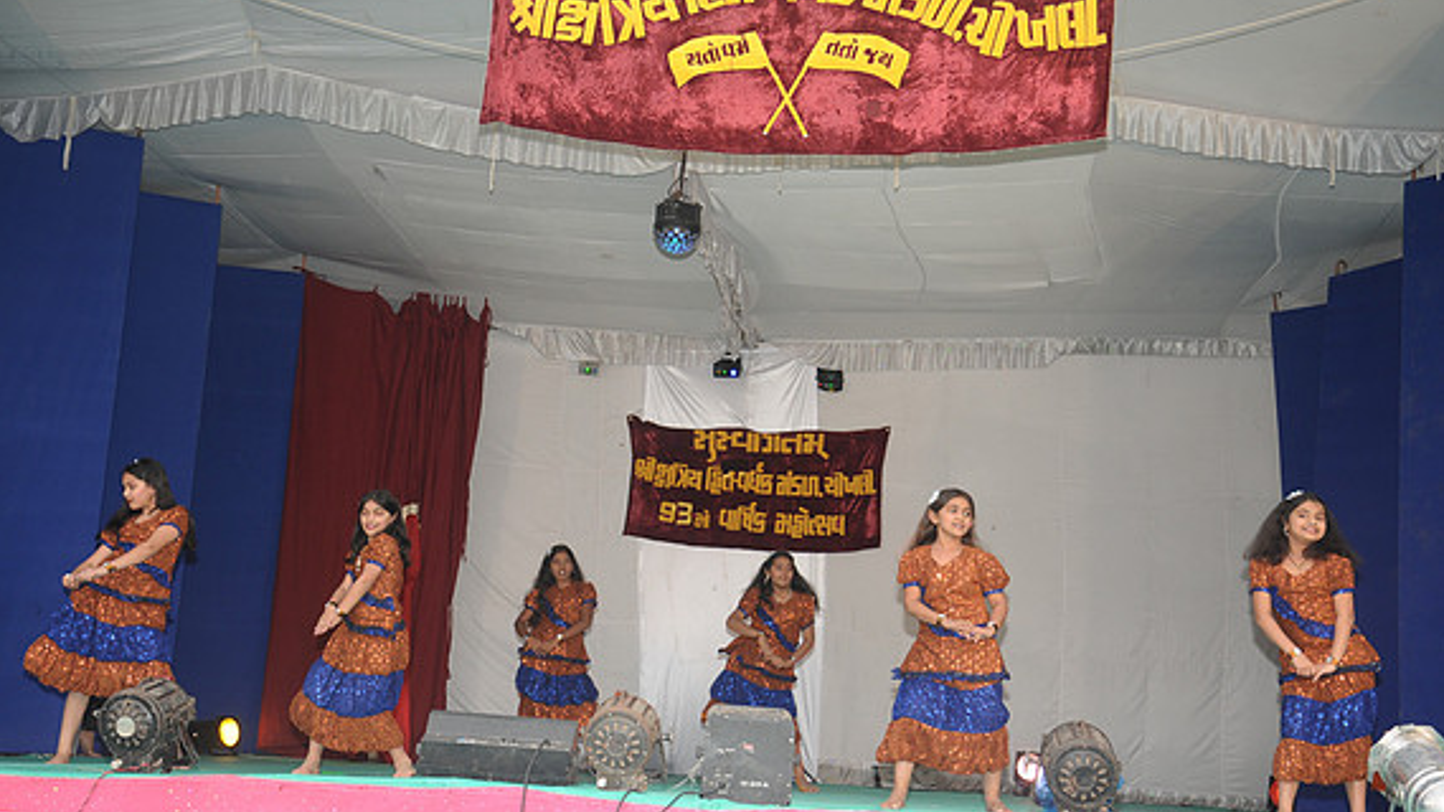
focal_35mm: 48
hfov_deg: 42.9
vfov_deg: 24.9
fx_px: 1838
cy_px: 390
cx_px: 713
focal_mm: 30
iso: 320
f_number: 5.6
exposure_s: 1/125
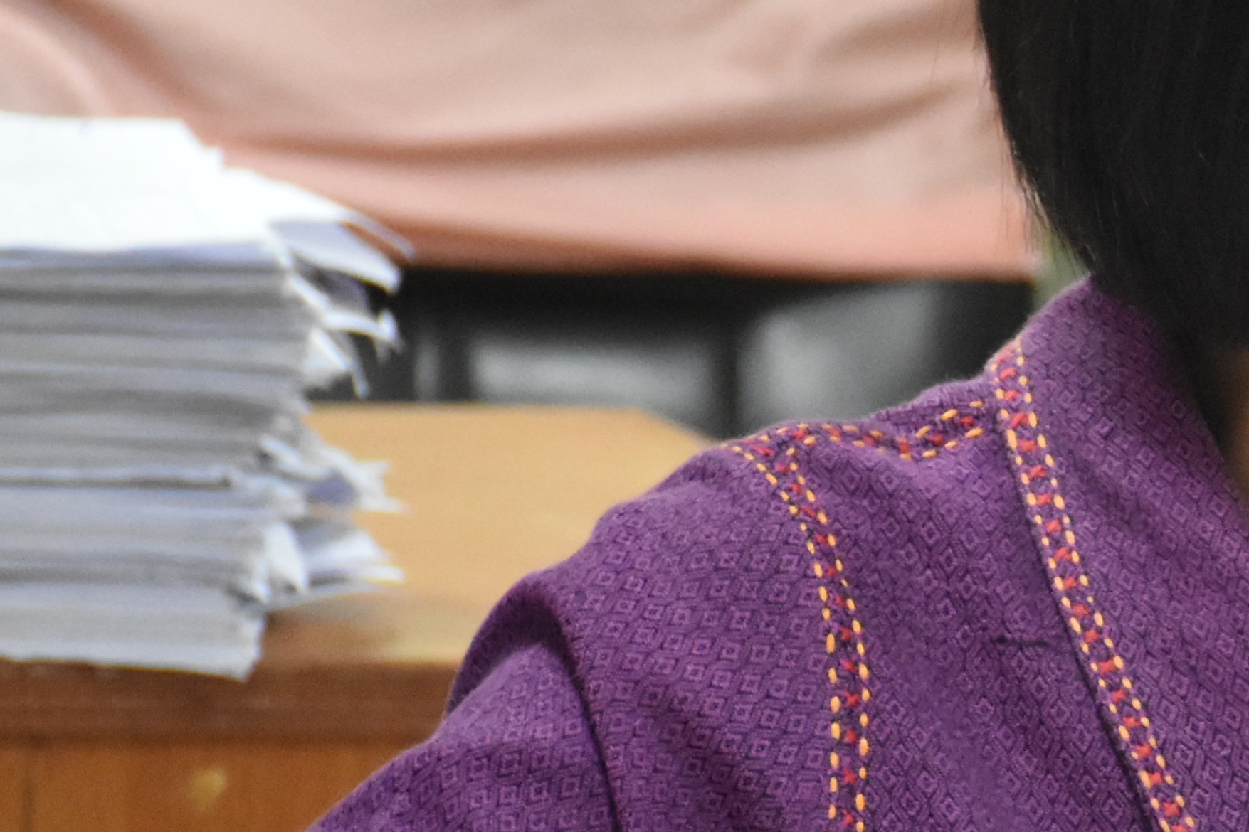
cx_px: 1827
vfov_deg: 3.6
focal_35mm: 385
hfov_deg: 5.3
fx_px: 13346
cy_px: 725
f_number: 5
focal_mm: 75
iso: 3200
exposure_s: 1/125
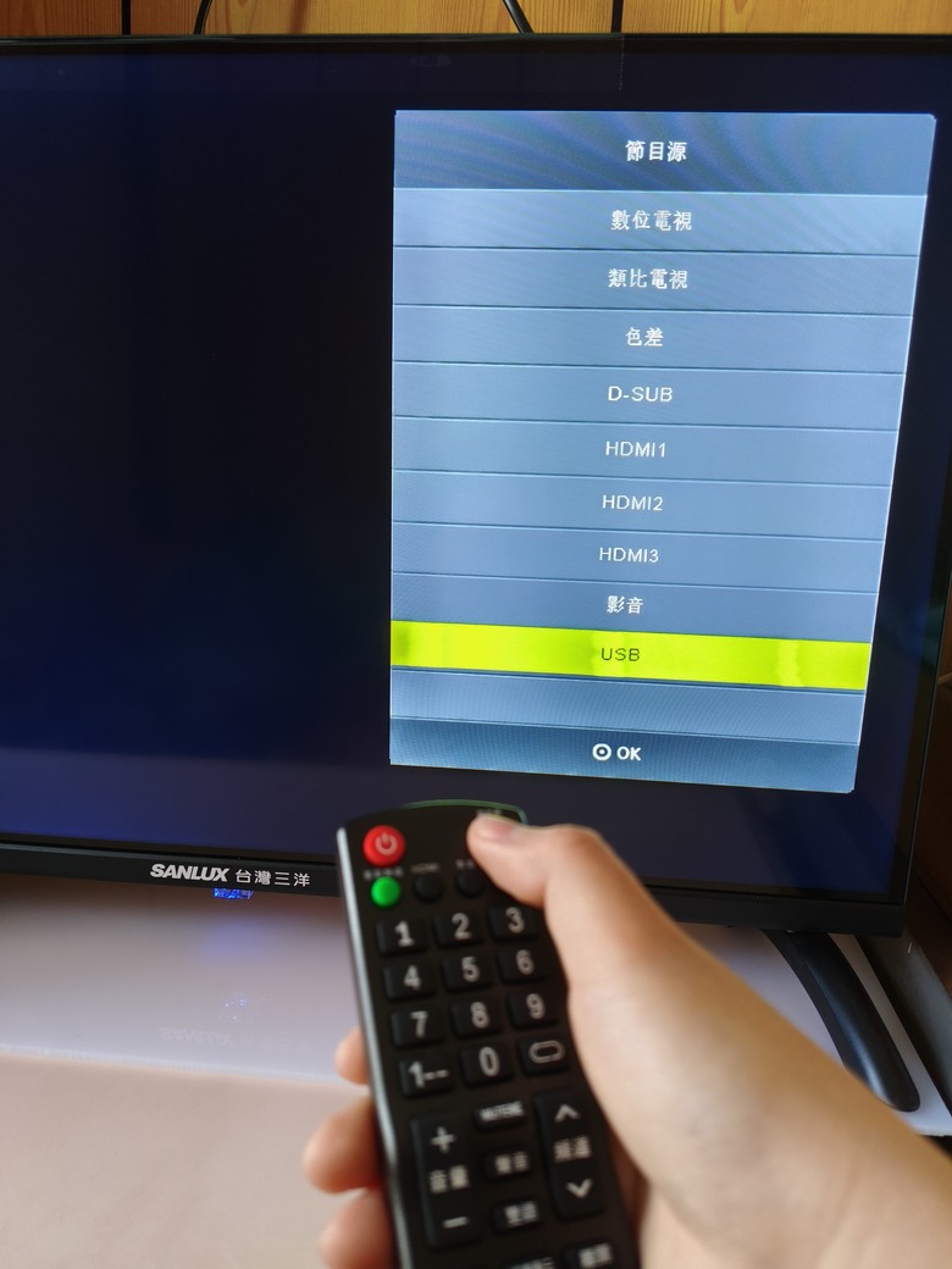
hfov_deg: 53.1
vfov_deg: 67.3
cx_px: 476
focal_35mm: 26
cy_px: 634
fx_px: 953
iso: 640
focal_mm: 4.94
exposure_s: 1/24
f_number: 1.5
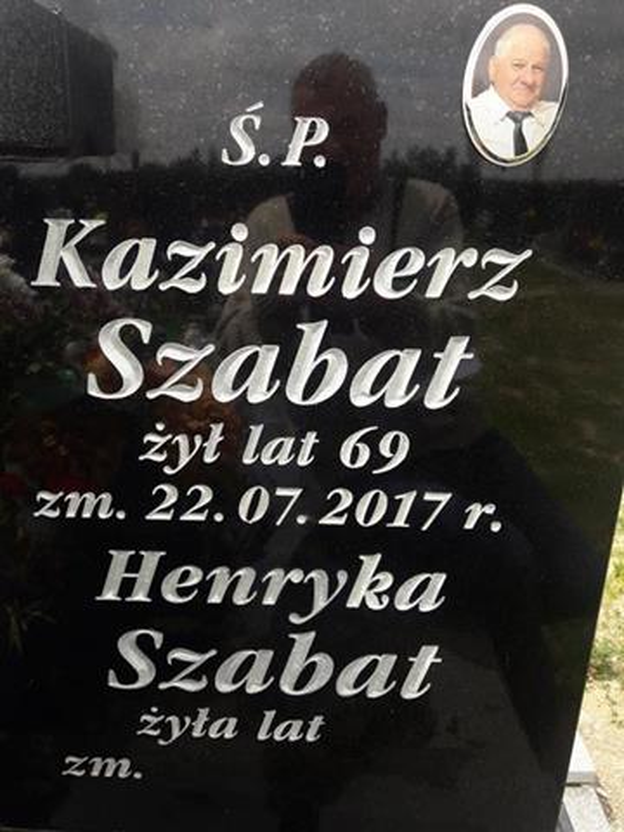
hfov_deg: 49.7
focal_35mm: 28
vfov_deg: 63.4
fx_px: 673
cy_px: 416
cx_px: 312
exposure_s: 1/648
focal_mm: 3.7
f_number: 1.9
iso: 40
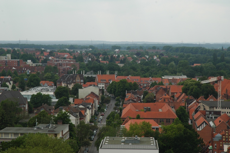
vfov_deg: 14.0
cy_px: 76
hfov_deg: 20.9
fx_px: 622
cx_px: 115
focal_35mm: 98
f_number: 9
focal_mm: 65
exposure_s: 1/320
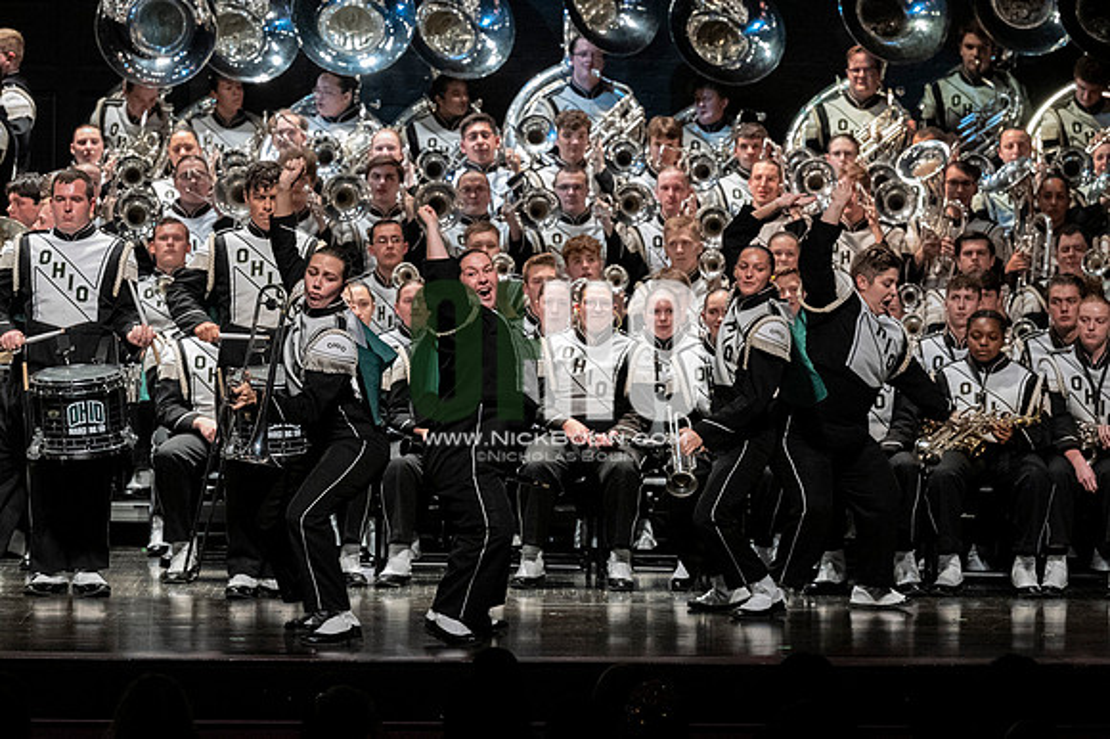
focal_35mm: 210
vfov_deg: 6.5
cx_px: 555
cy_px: 370
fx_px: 6471
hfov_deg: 9.8
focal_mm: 140
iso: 4000
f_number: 4
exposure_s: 1/500
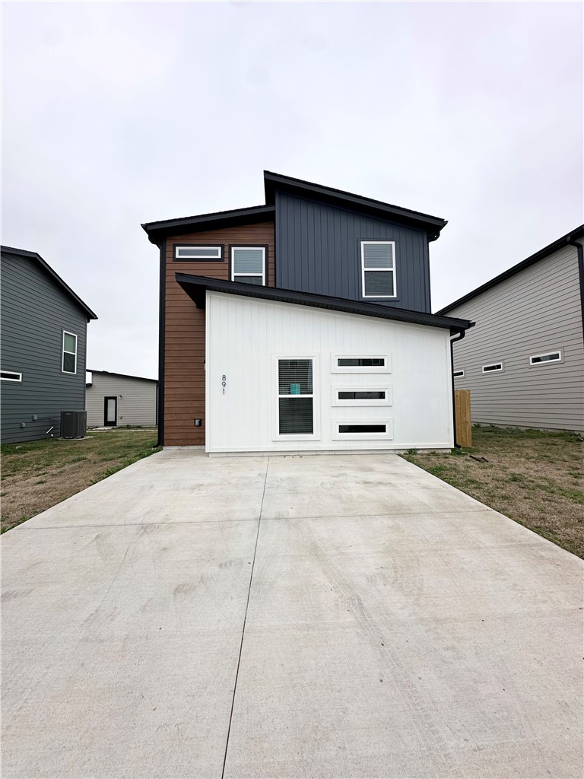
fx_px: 315
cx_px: 292
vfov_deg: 102.1
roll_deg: +0.8
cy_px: 390
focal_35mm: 14
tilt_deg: +3.5
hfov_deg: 85.7
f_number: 2.2
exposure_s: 1/218
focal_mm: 2.22
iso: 40
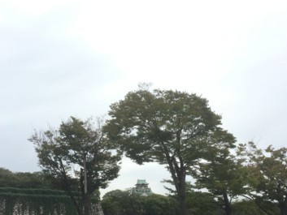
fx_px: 307
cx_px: 118
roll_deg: -2.1
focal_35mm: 37
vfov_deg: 38.7
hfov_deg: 49.9
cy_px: 100
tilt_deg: +23.1
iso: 32
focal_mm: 4.15
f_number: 2.2
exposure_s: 1/534
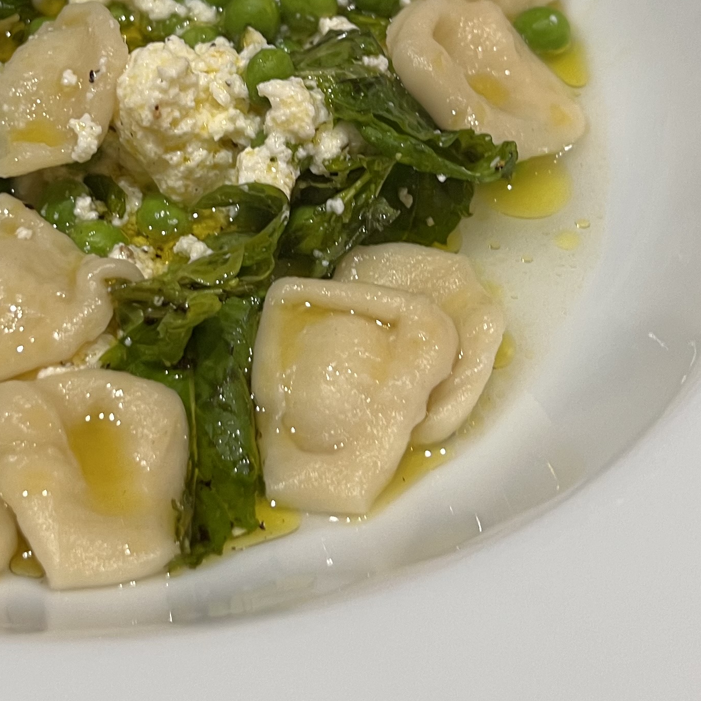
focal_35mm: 68
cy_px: 223
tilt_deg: -47.7
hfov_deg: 25.1
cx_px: 187
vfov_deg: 25.2
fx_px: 1558
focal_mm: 5.7
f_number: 1.5
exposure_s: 1/50
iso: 80
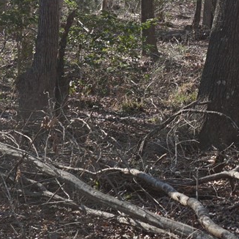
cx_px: 200
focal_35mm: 136
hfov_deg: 12.8
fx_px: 1062
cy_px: 42
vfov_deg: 12.8
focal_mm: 16
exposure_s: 1/200
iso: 100
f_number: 5
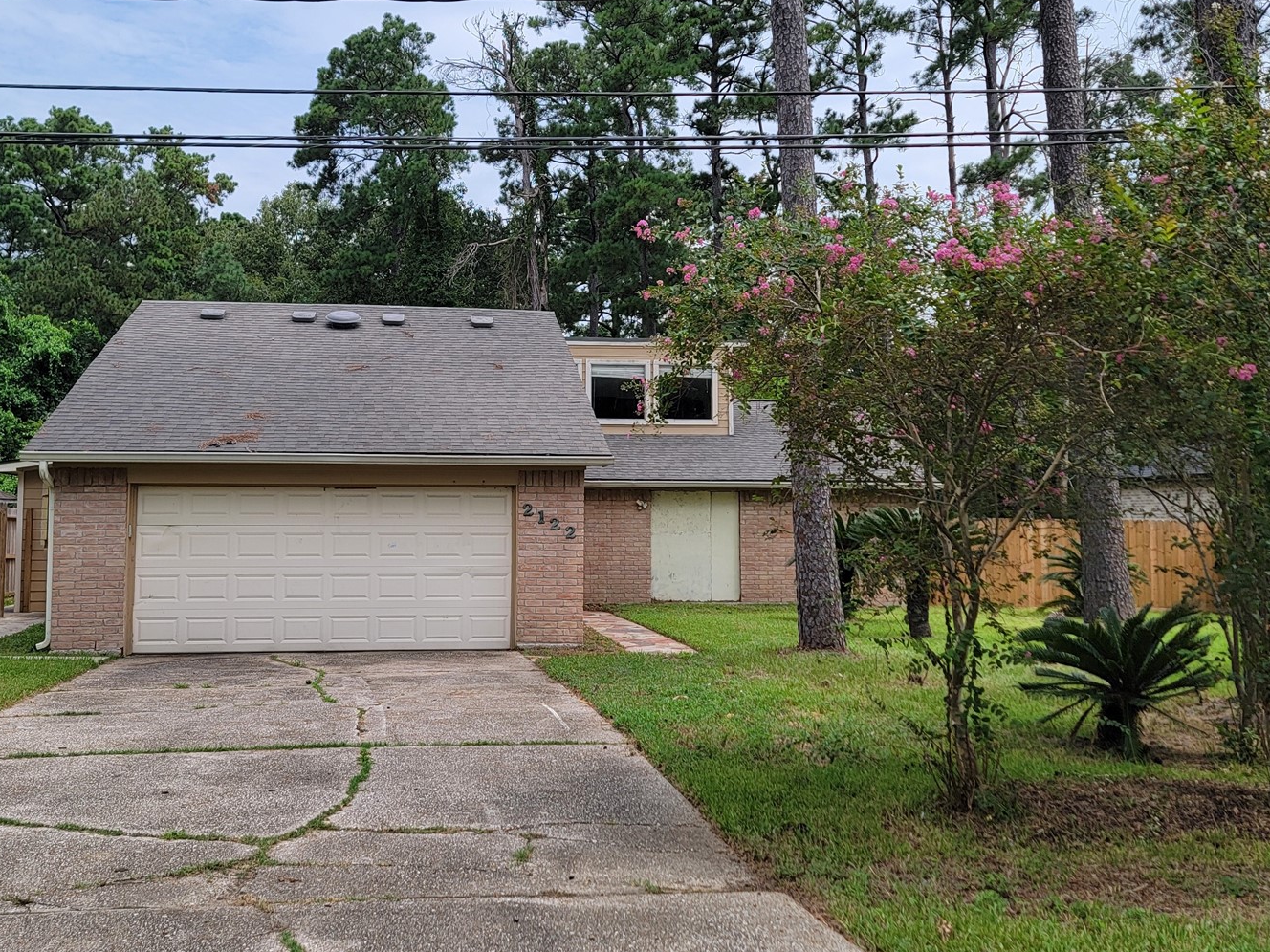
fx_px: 1357
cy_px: 415
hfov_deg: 50.0
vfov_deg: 38.6
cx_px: 539
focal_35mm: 37
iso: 16
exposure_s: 1/1019
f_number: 1.8
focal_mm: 6.7
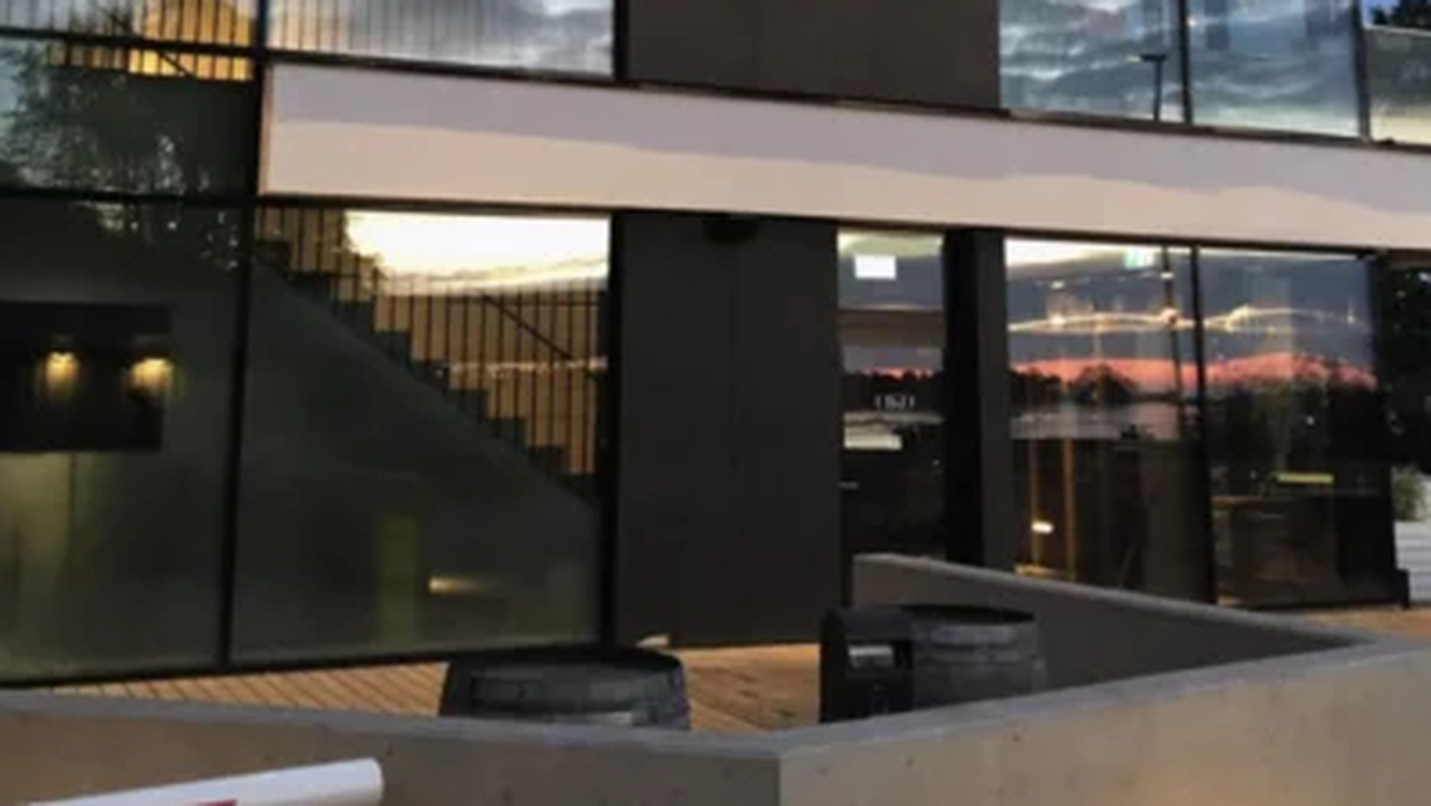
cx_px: 730
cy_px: 68
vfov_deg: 25.1
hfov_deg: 44.6
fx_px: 1746
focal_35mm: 46
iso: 100
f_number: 1.8
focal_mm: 3.99
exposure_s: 1/17
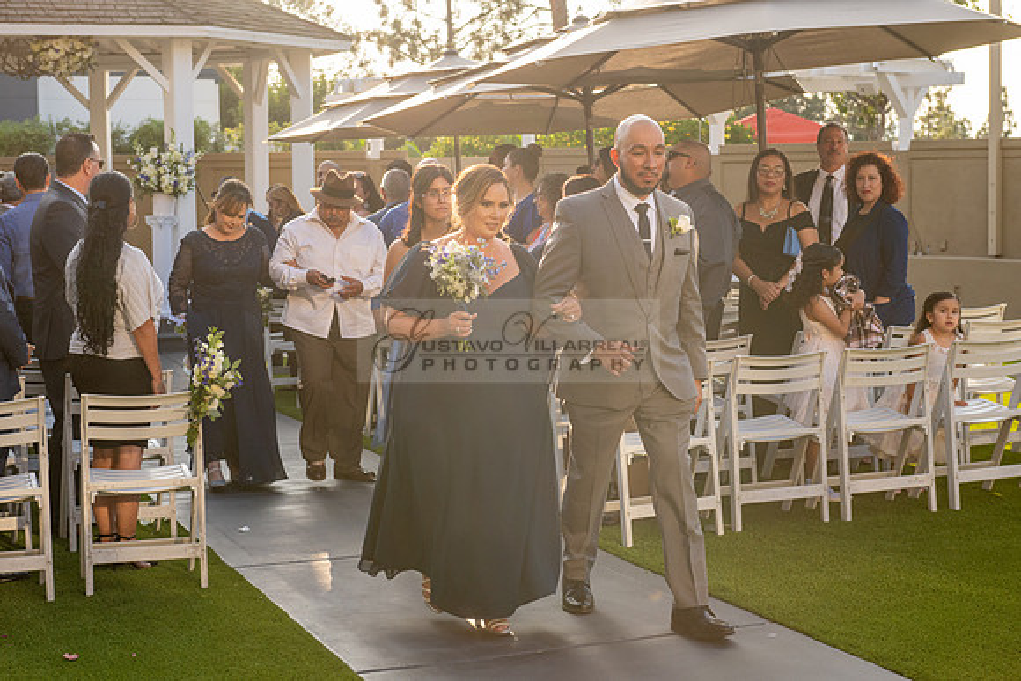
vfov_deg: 21.9
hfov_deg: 32.4
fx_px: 1759
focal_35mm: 62
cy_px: 340
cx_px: 510
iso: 400
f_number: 6.3
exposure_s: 1/500
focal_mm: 62
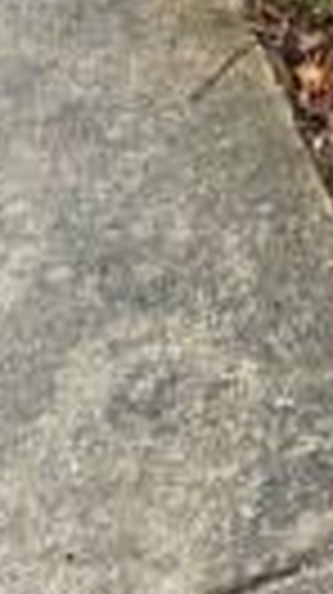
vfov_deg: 8.6
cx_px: 1616
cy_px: -1588
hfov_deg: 5.6
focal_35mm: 167
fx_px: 2628
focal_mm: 14
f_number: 7.1
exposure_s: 1/400
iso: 100
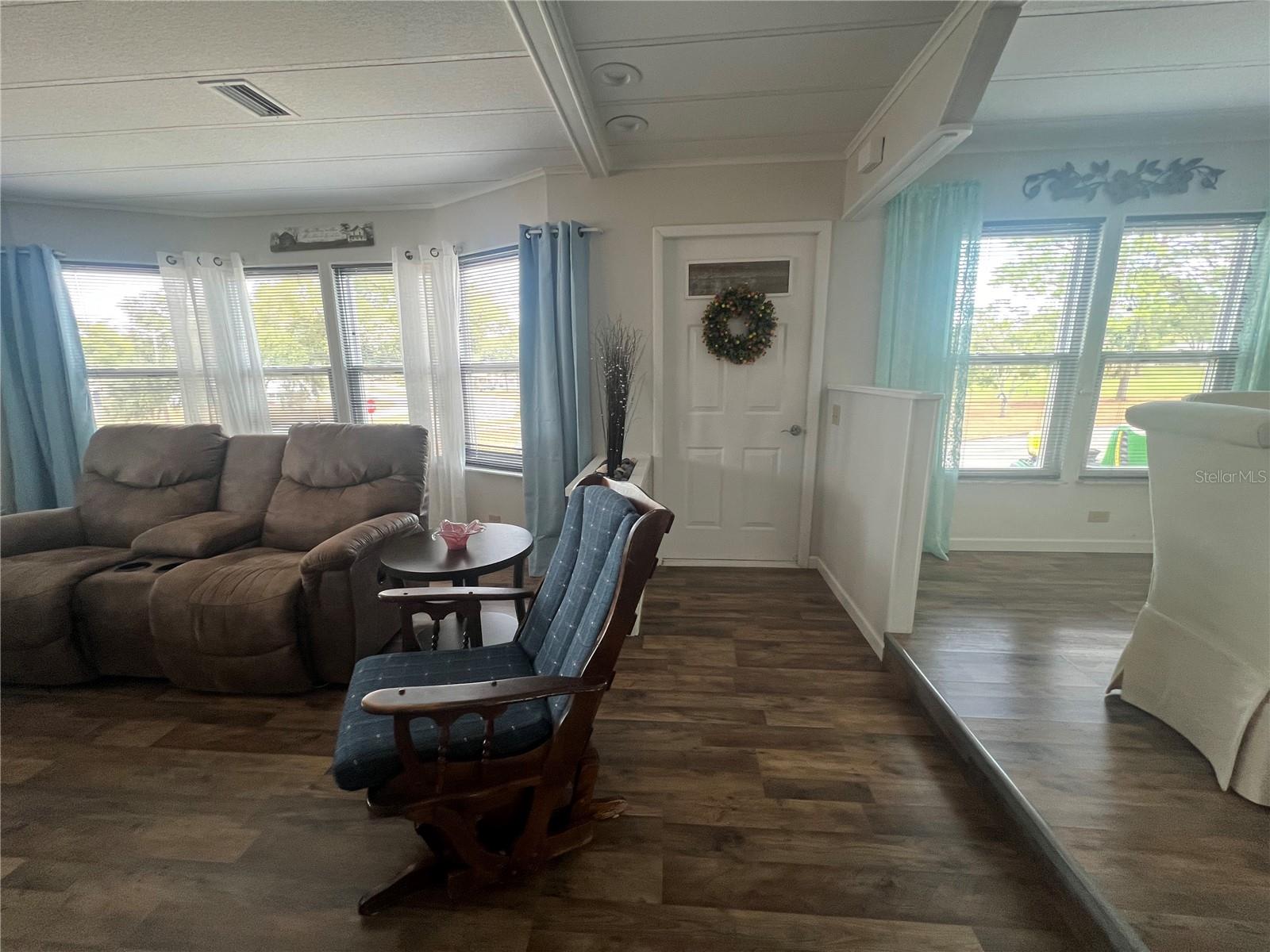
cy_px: 476
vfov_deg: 89.9
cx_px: 635
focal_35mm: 13
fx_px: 477
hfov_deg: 106.2
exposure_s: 1/60
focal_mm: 1.57
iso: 250
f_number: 1.8
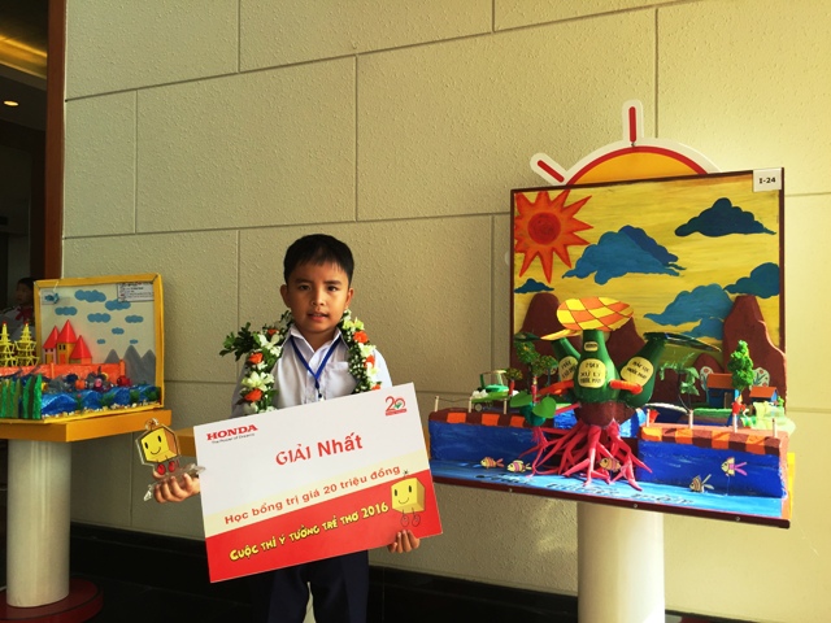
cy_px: 312
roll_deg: -3.4
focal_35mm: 29
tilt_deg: +0.3
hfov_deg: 61.7
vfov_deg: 48.2
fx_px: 696
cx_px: 416
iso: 32
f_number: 2.2
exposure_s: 1/311
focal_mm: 4.15
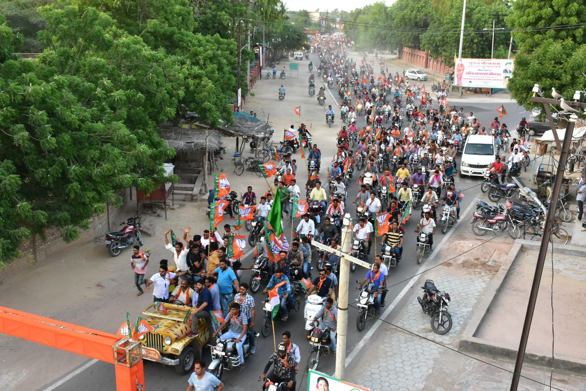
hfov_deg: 49.5
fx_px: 635
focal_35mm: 39
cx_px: 293
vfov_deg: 34.2
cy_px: 196
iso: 2000
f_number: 7.1
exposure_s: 1/200
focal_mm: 26
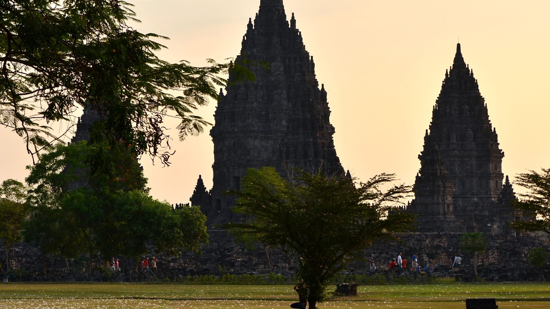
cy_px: 146
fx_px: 1629
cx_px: 271
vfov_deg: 10.9
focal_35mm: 112
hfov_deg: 19.2
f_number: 8
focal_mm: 55
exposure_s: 1/250
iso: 200
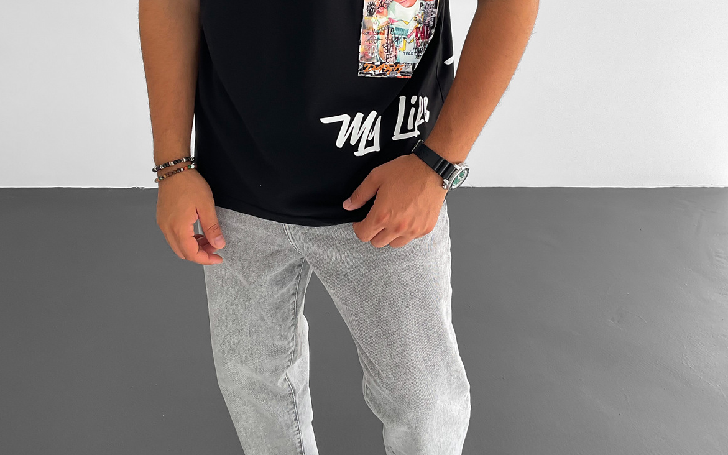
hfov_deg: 47.2
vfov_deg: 30.3
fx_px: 833
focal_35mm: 42
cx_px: 371
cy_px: 152
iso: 20
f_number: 1.8
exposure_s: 1/120
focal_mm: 3
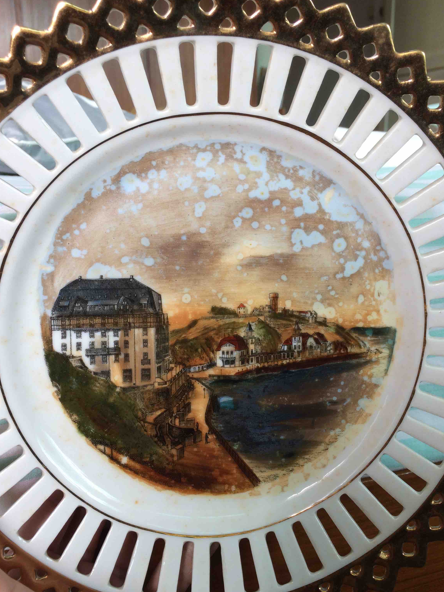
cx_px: 223
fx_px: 530
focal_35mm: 31
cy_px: 299
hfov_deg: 45.4
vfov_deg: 58.3
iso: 40
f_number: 2.2
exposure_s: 1/50
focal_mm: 4.15
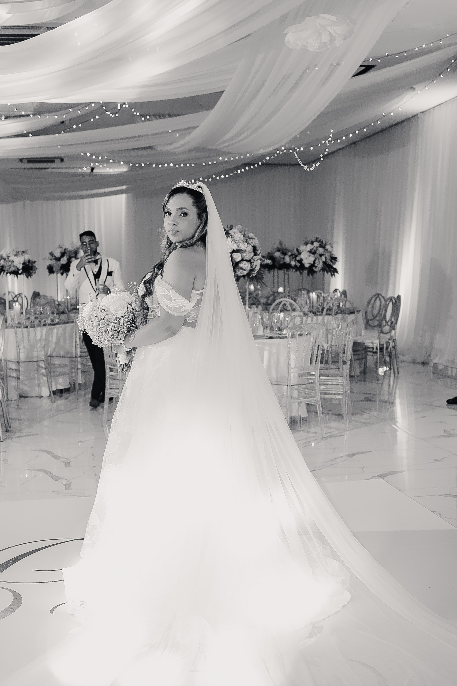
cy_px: 431
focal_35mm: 43
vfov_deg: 45.0
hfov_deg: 31.1
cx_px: 189
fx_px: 819
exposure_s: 1/250
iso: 1000
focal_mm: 31.4
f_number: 2.8
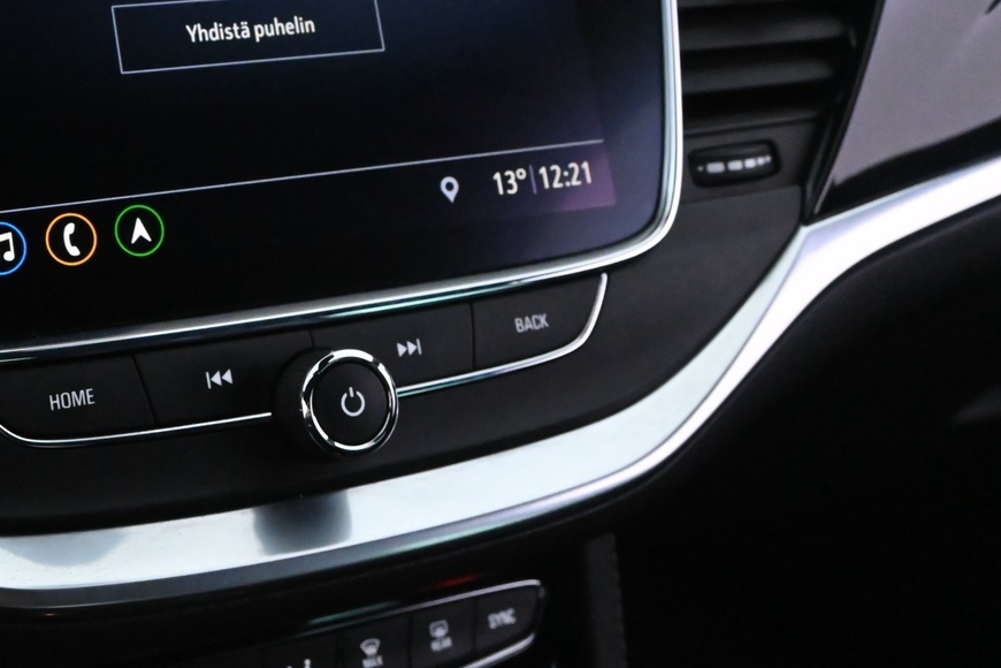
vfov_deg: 24.3
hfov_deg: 35.4
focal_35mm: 54
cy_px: 92
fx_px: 1514
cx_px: 204
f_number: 5
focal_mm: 19.5
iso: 6400
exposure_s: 1/60
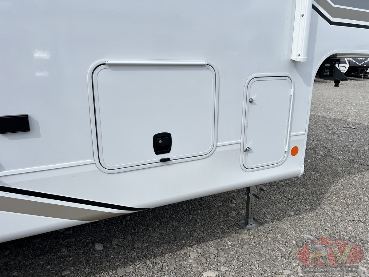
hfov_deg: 67.3
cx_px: 184
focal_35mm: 26
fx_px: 277
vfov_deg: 53.1
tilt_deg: -15.7
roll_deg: -2.3
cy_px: 138
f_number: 1.5
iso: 50
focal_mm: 5.7
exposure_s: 1/4630
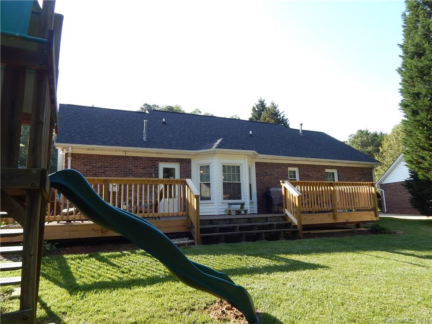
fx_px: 312
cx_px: 216
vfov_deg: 54.9
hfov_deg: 69.4
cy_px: 162
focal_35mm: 25
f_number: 3.1
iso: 125
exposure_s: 1/400
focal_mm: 4.5
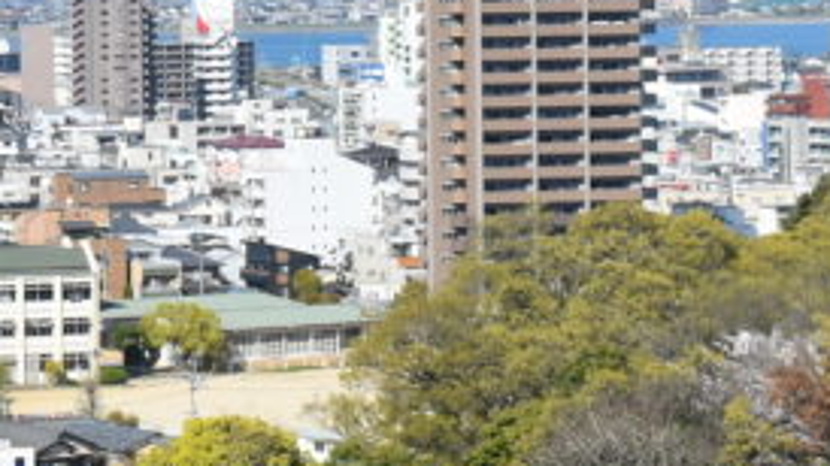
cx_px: -609
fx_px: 4693
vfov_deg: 5.7
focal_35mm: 213
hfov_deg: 9.7
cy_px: 29
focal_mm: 31
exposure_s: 1/250
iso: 100
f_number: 8
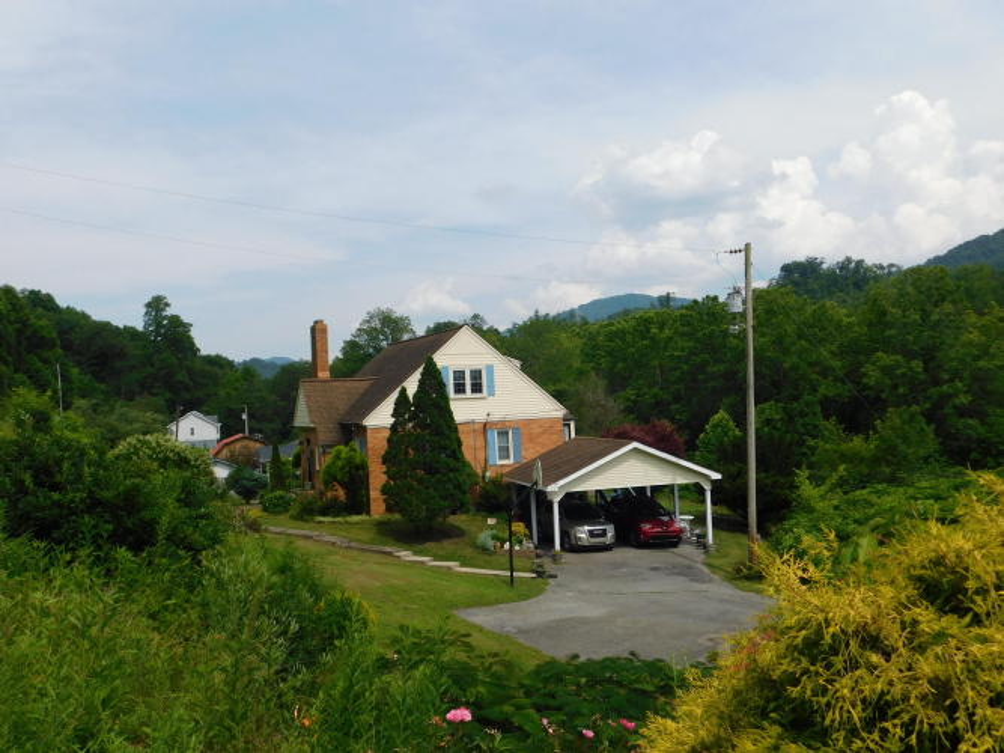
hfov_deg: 60.0
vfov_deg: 46.8
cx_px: 502
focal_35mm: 30
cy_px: 376
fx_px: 870
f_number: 6.4
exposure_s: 1/500
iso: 125
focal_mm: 5.3
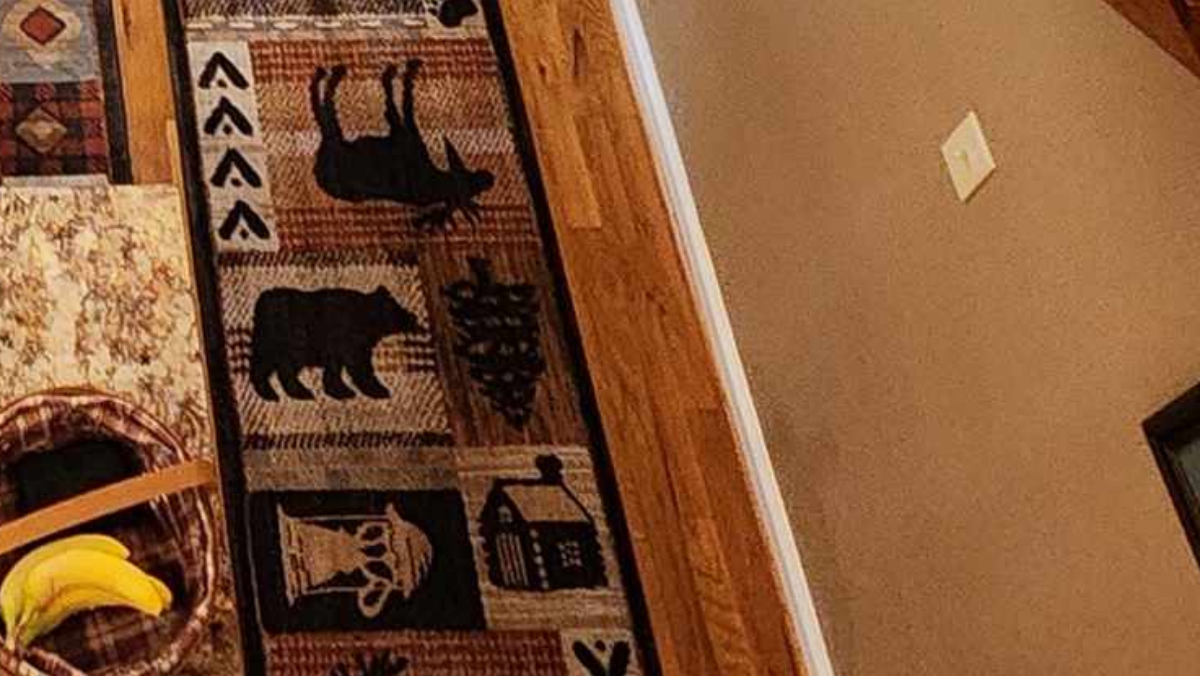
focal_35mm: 59
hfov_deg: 30.6
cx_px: -207
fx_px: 1878
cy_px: -862
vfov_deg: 14.7
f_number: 2.2
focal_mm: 2.2
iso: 400
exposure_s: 1/30
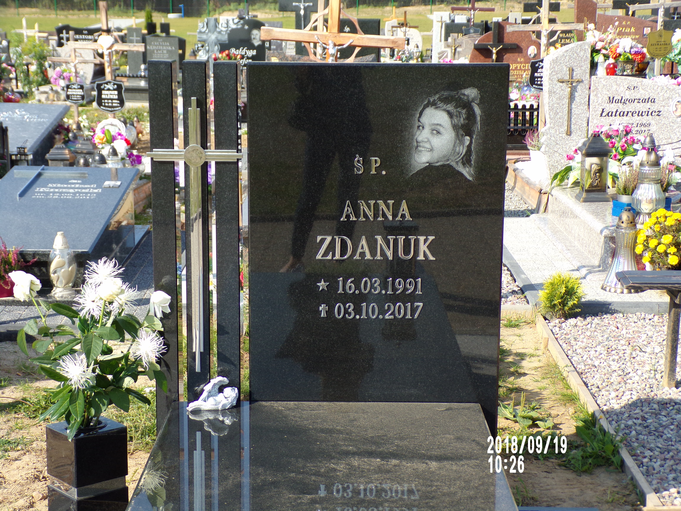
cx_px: 340
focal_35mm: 65
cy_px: 256
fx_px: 1279
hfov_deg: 29.8
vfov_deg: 22.6
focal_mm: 11.6
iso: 80
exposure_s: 1/340
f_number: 4.1
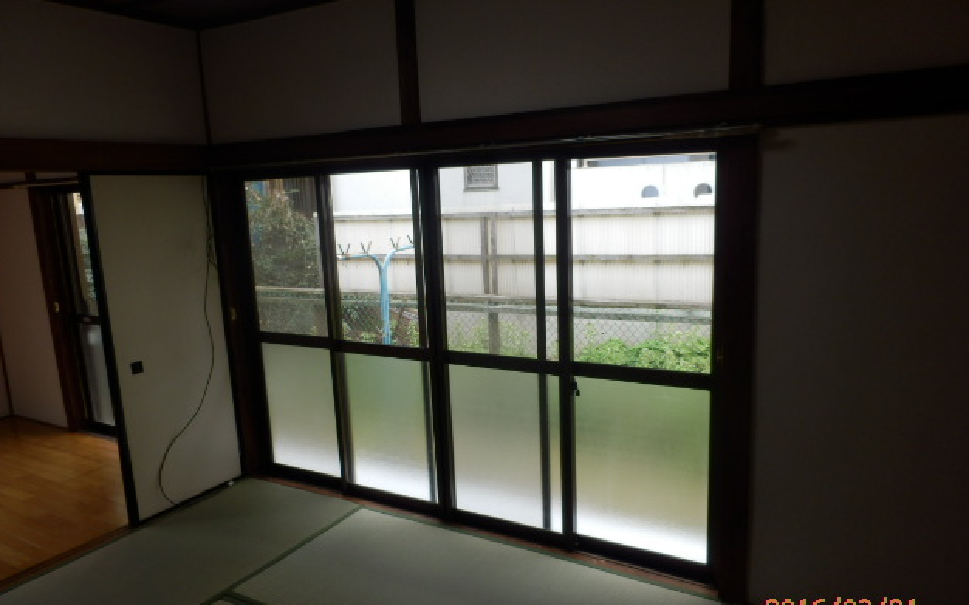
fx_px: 686
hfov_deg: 70.4
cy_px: 317
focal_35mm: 26
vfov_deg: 47.6
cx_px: 483
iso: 80
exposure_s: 1/100
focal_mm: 4.2
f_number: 3
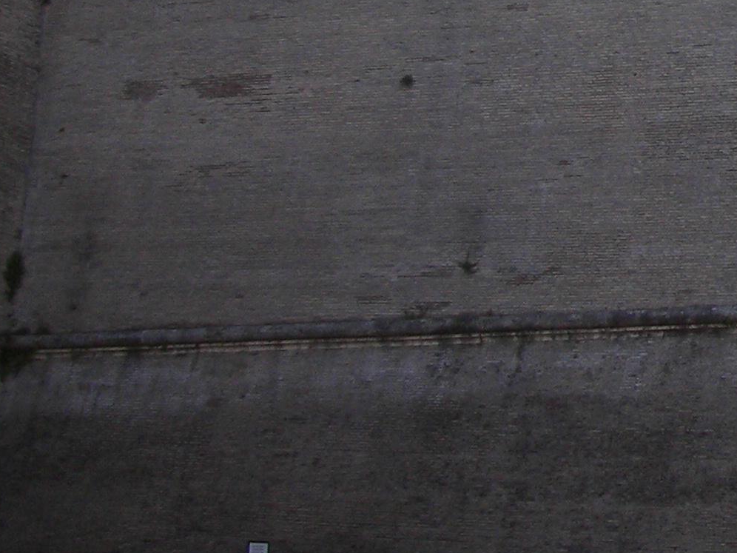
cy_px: -65
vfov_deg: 13.1
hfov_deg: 16.4
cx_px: 1055
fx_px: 2363
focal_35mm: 111
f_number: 2.8
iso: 64
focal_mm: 6
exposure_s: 1/400
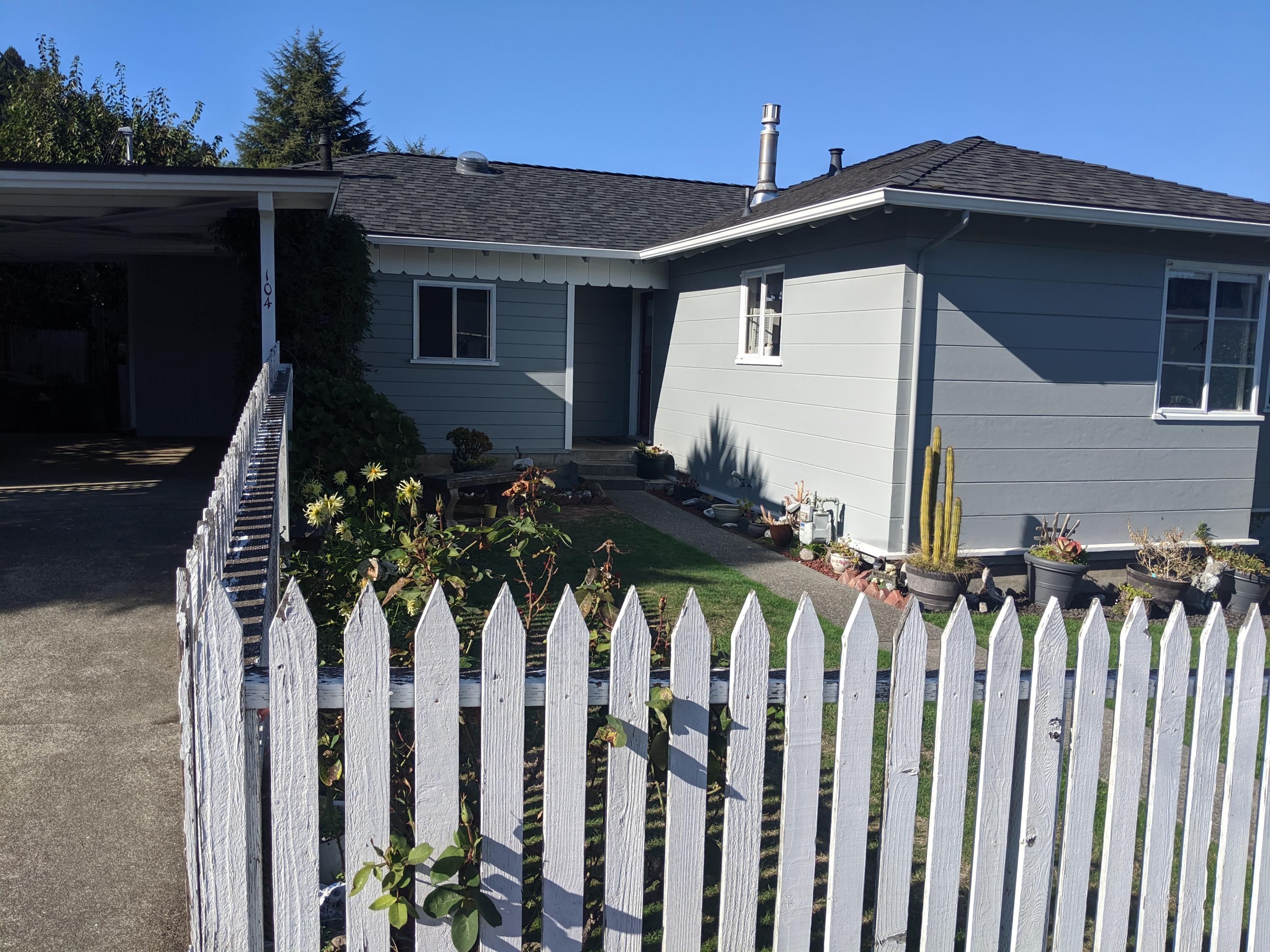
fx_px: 991
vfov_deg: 51.4
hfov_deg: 65.3
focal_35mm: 27
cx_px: 635
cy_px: 476
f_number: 1.8
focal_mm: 4.44
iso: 49
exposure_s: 1/2924
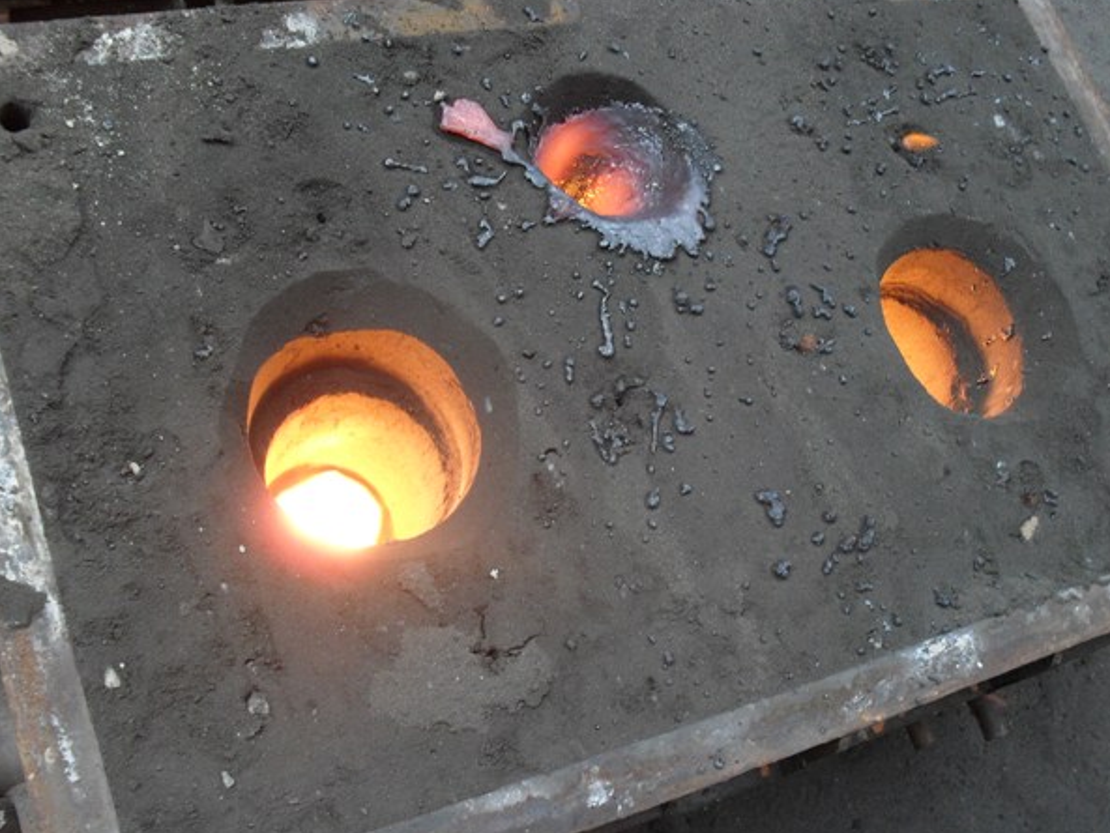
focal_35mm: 41
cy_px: 425
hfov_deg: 45.8
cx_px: 554
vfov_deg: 35.1
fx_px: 1315
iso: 100
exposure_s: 1/45
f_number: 2.8
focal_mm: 6.3
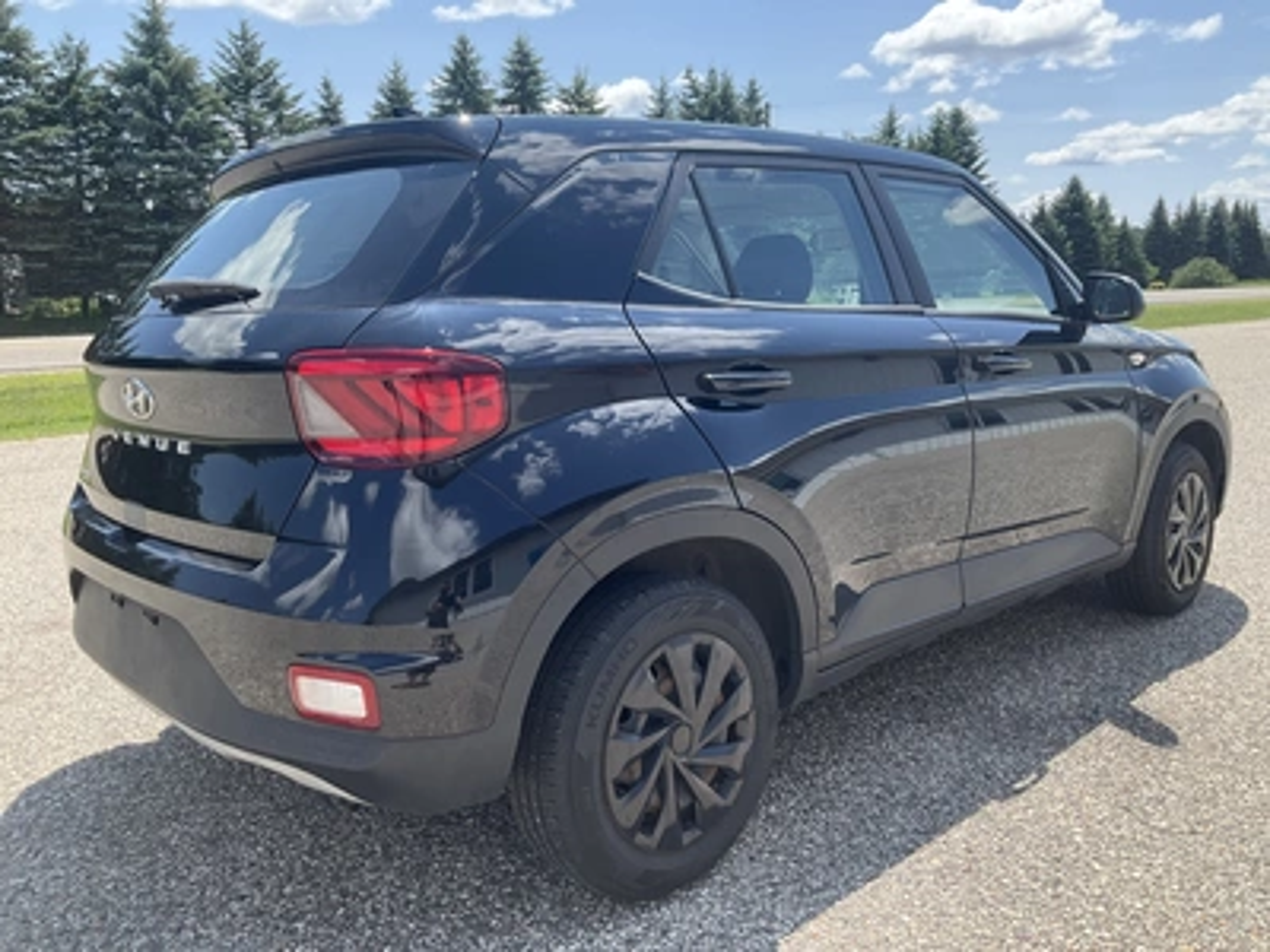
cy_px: 476
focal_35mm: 29
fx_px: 1064
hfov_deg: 61.7
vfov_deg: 48.2
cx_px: 635
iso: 25
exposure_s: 1/650
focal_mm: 3
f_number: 1.8
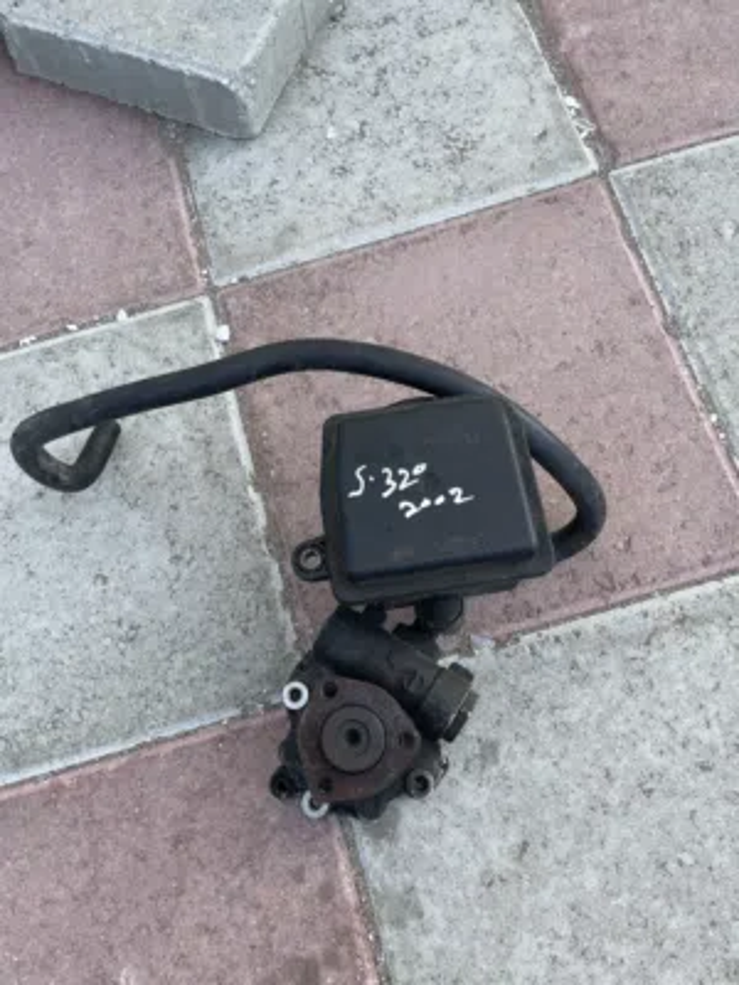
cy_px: 492
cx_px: 370
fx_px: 740
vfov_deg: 67.3
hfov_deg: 53.1
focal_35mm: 26
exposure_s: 1/509
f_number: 1.6
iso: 32
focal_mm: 4.2
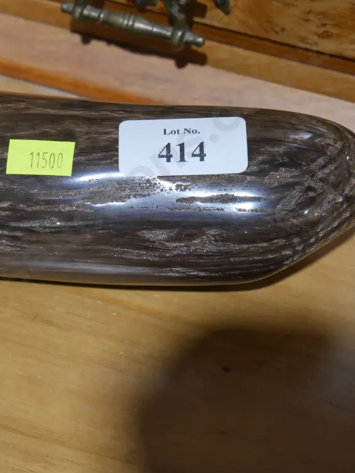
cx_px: 67
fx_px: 1326
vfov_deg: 20.2
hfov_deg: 15.1
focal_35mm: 97
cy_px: 236
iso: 800
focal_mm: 36
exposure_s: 1/80
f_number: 5.5
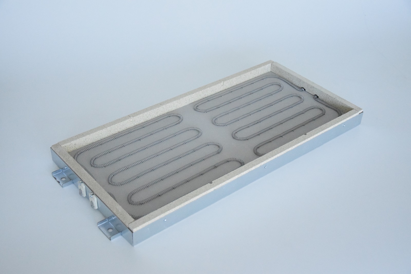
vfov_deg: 28.1
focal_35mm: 48
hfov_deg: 41.1
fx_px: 548
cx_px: 206
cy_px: 137
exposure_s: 1/320
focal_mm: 32
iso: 6400
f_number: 4.2
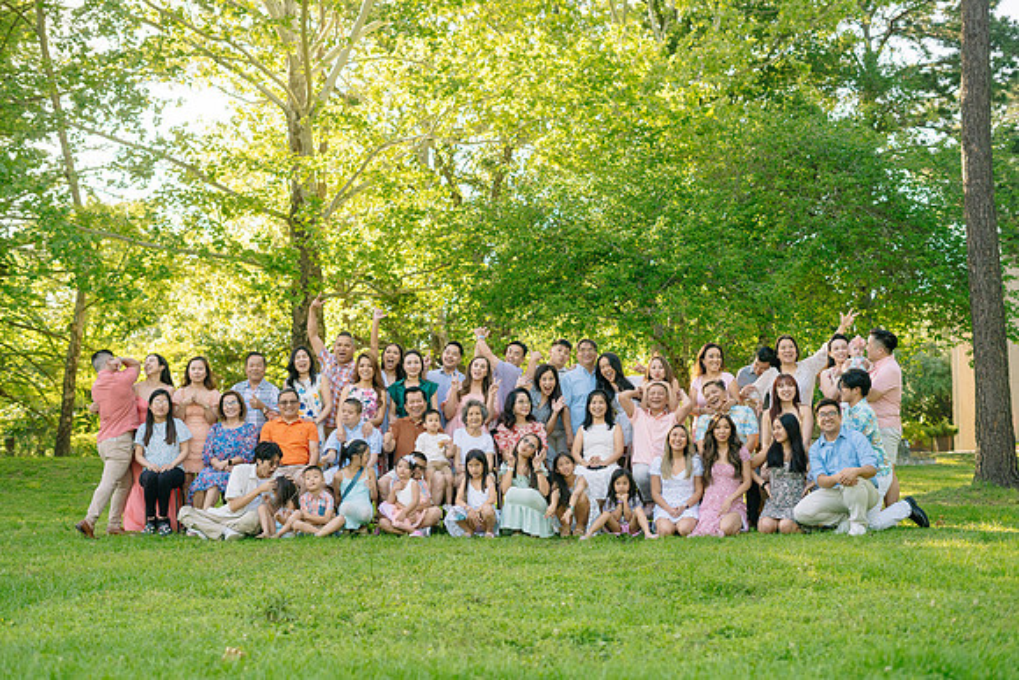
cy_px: 340
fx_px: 1416
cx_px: 510
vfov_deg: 27.0
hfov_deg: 39.6
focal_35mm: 50
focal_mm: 50
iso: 500
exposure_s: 1/2000
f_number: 3.2
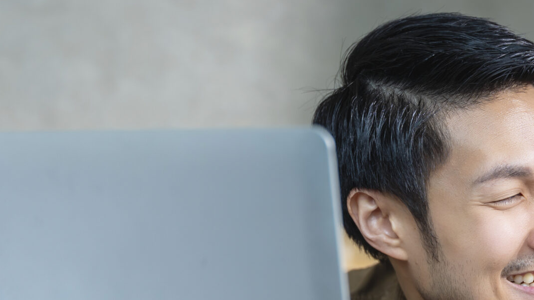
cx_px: 458
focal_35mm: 90
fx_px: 1274
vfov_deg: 13.3
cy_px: 296
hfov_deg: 23.2
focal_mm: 36
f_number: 2.8
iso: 200
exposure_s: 1/200
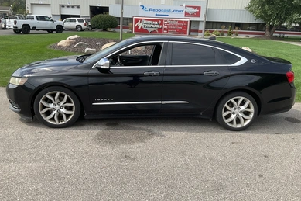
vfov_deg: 42.2
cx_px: 152
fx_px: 259
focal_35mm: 31
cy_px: 88
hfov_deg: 60.3
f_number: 1.8
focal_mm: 3
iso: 25
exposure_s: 1/1279
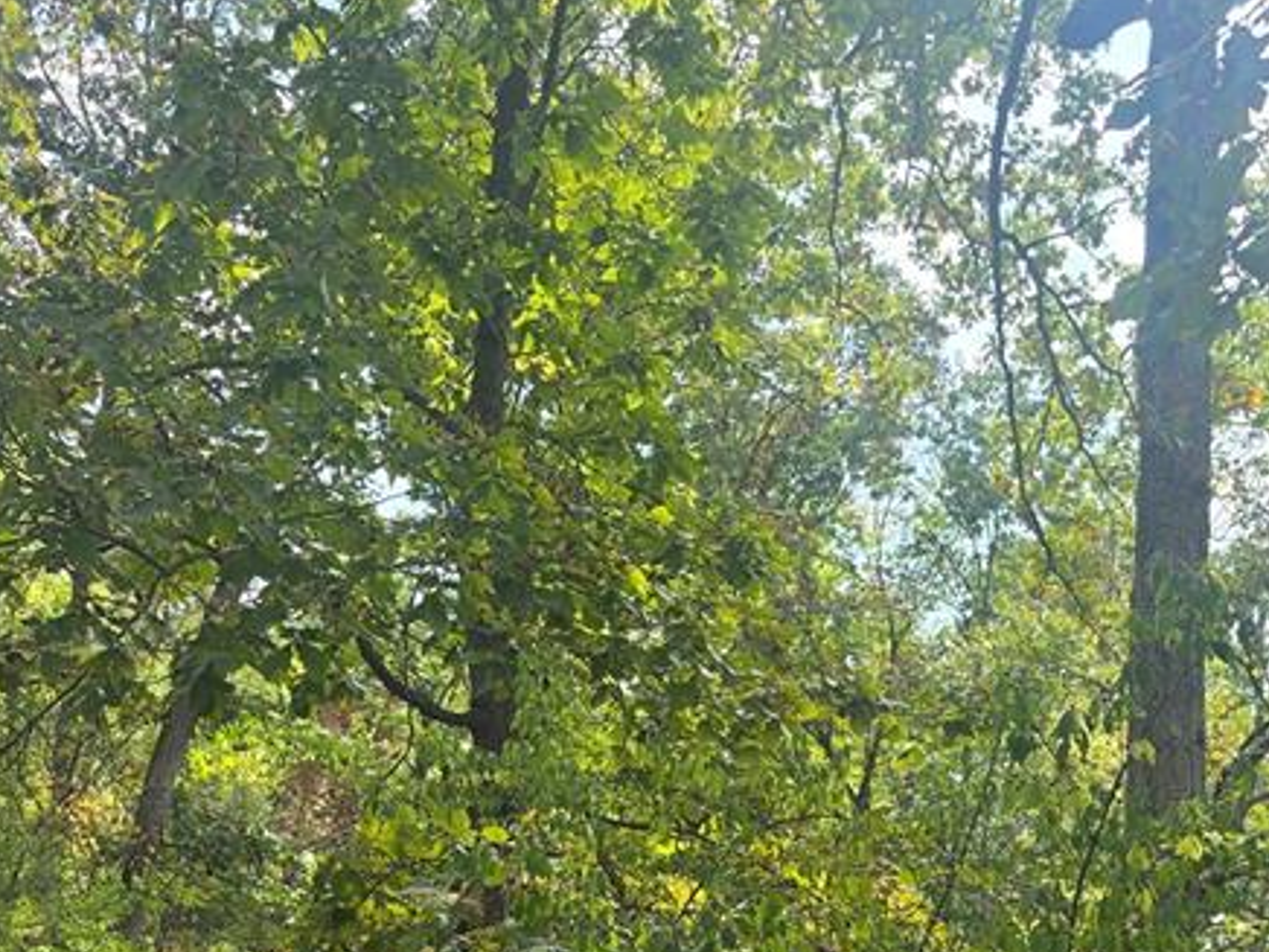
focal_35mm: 54
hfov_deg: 35.3
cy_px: 946
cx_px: 806
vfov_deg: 25.7
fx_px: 1980
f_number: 1.7
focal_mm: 6.3
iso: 12
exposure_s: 1/251
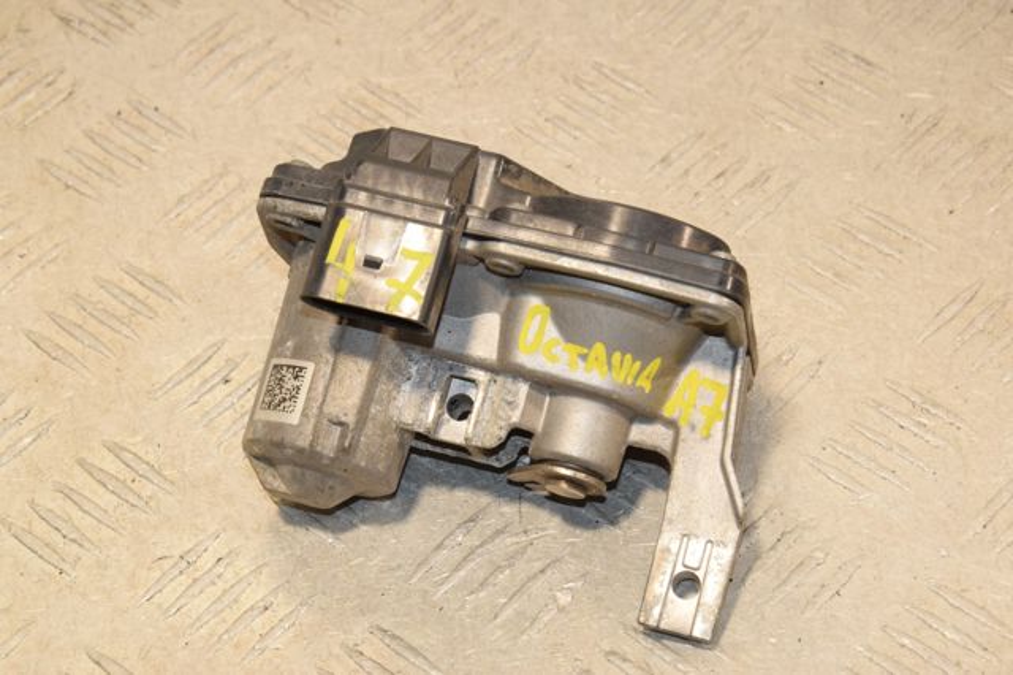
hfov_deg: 20.6
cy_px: 338
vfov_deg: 13.8
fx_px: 2784
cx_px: 506
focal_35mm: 99
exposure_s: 1/200
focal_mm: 66
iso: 1600
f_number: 9
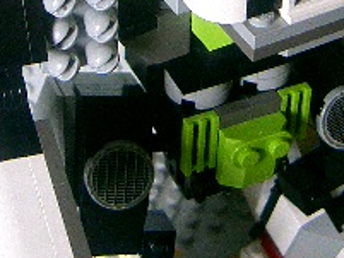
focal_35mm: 124
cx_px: 211
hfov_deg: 15.9
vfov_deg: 11.7
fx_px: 1233
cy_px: -53
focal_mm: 8
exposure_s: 1/60
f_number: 2.8
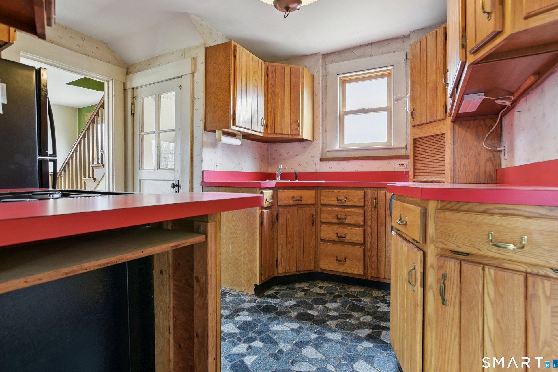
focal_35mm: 18
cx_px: 276
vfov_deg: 67.3
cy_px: 177
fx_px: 279
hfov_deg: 90.0
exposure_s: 1/2
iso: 400
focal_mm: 17
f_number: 11
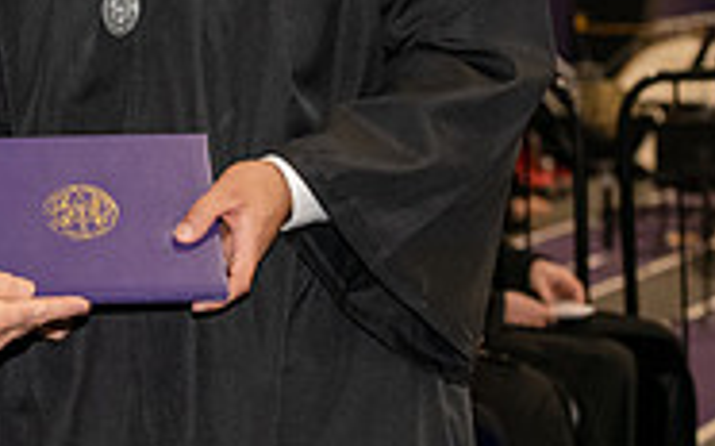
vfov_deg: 5.9
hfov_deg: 9.2
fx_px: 4343
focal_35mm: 223
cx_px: -277
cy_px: -40
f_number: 5
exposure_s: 1/200
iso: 2500
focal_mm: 70
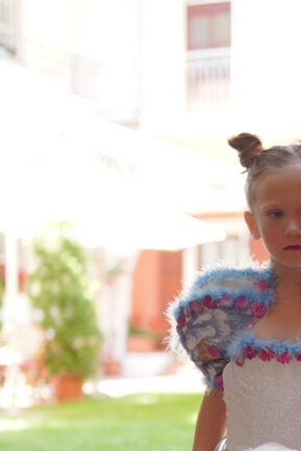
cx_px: 255
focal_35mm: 94
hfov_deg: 14.4
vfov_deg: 21.3
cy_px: 400
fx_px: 1180
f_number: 1.4
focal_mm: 30
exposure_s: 1/250
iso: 100
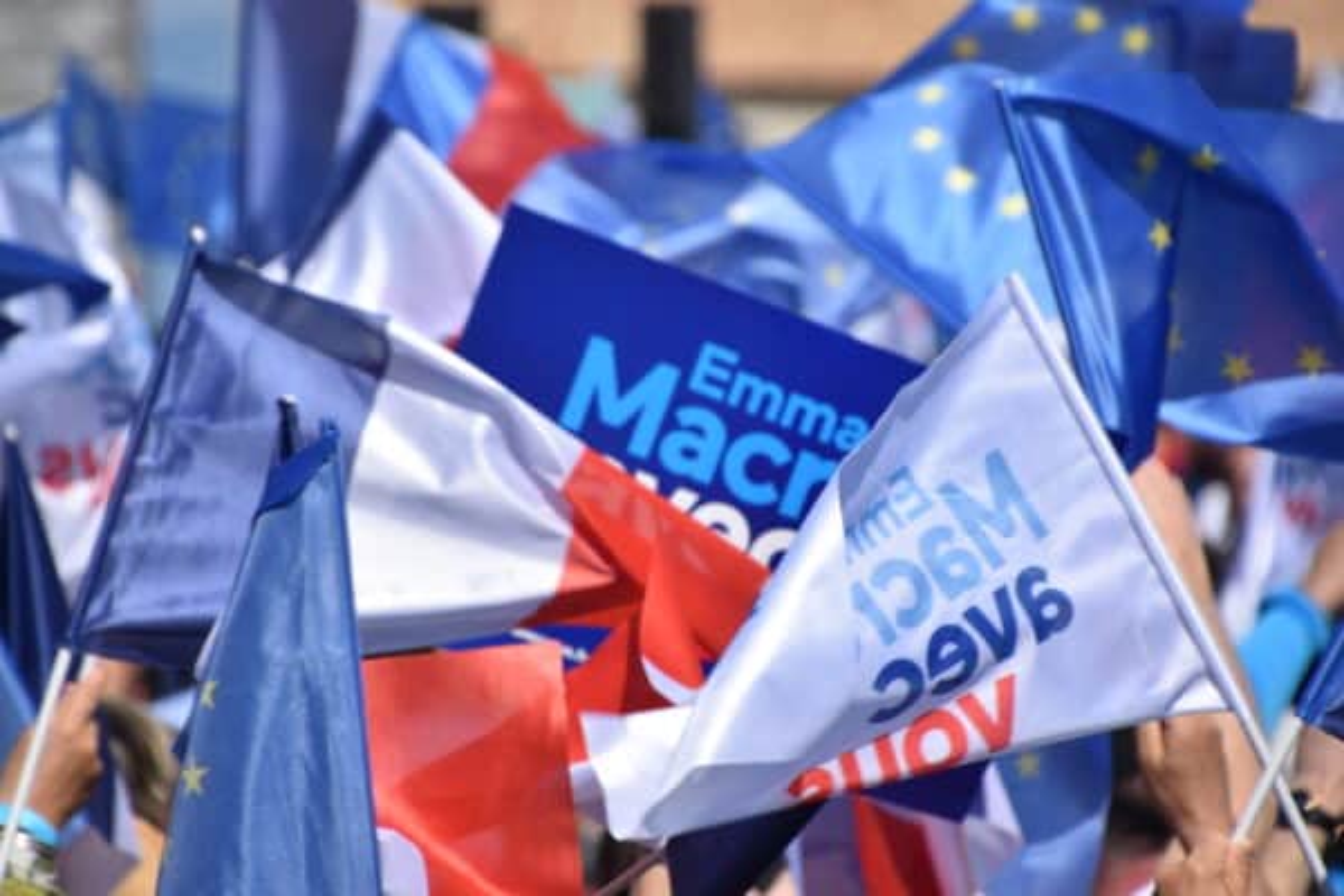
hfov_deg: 4.6
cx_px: 672
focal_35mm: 450
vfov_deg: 3.1
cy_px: 448
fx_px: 16799
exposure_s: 1/500
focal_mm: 300
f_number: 8
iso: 100
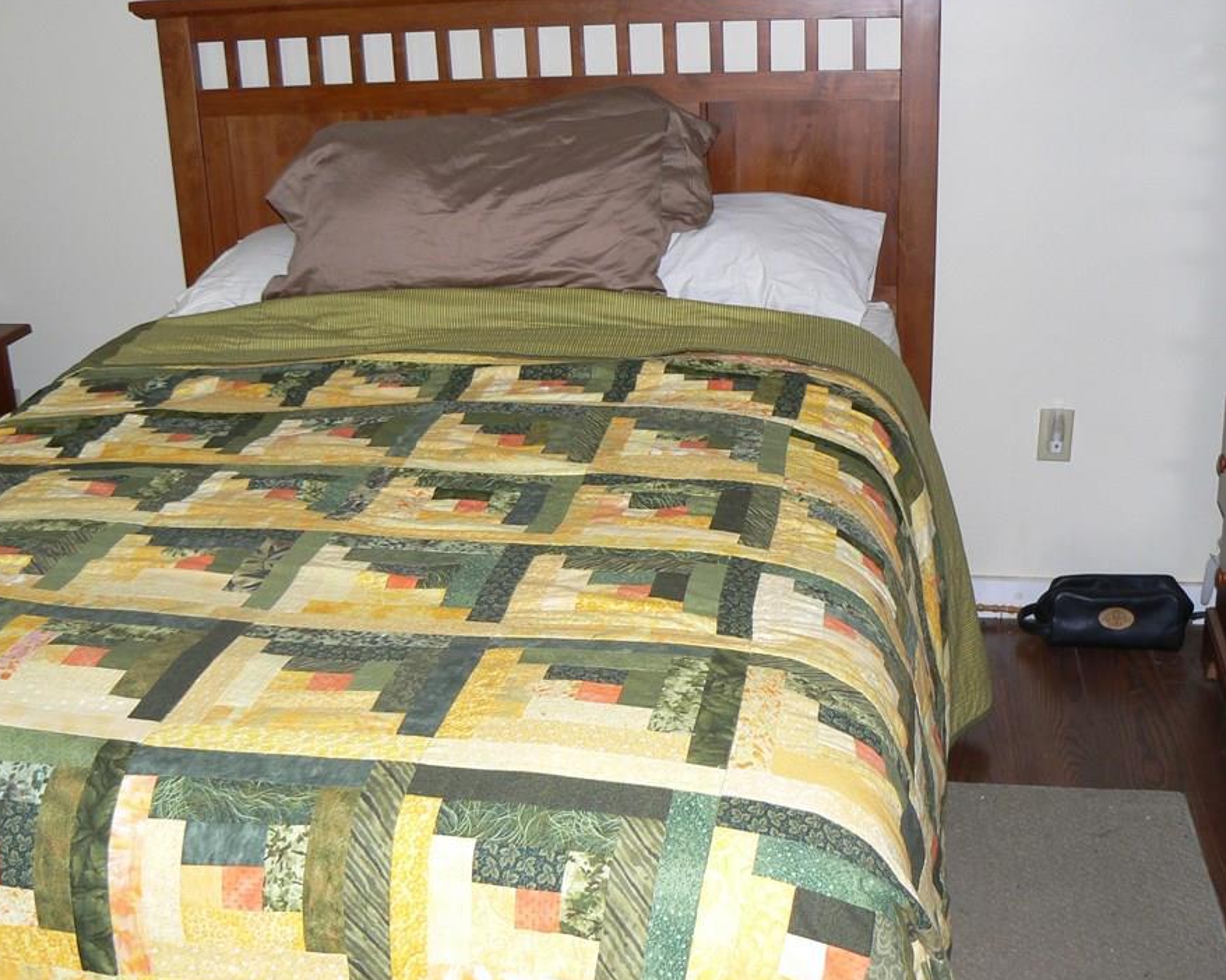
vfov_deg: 36.5
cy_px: 456
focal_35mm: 41
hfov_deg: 44.7
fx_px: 1487
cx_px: 539
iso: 100
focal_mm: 6
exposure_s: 1/30
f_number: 2.8
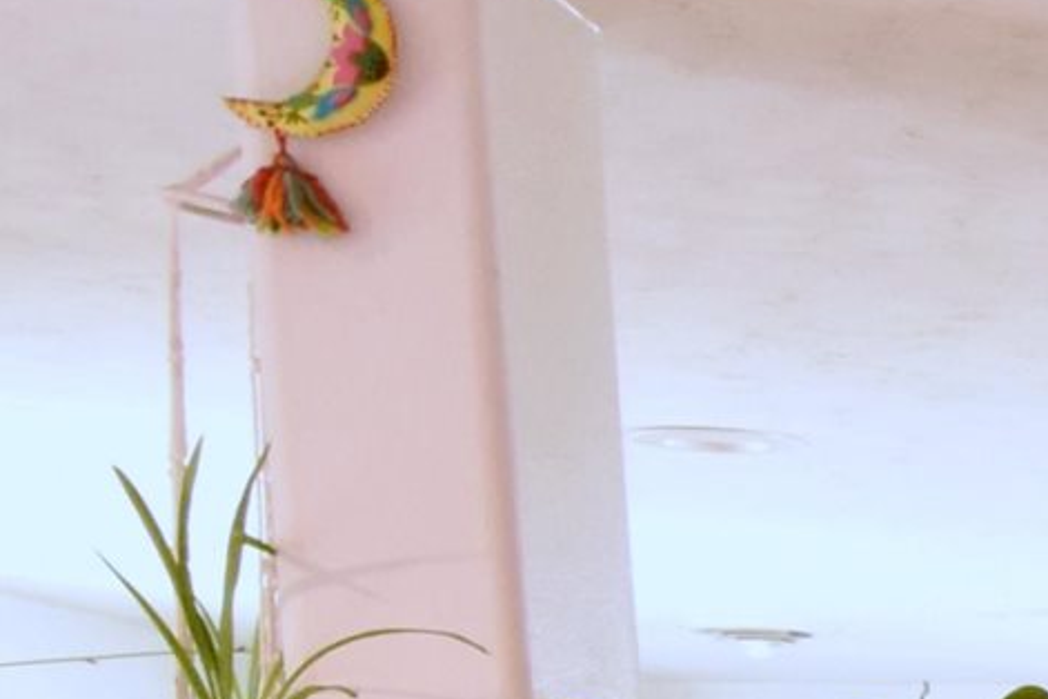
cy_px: 1498
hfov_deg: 11.4
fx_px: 3704
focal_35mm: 127
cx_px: 2917
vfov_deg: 9.8
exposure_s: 1/8
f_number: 8
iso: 1600
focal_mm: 13
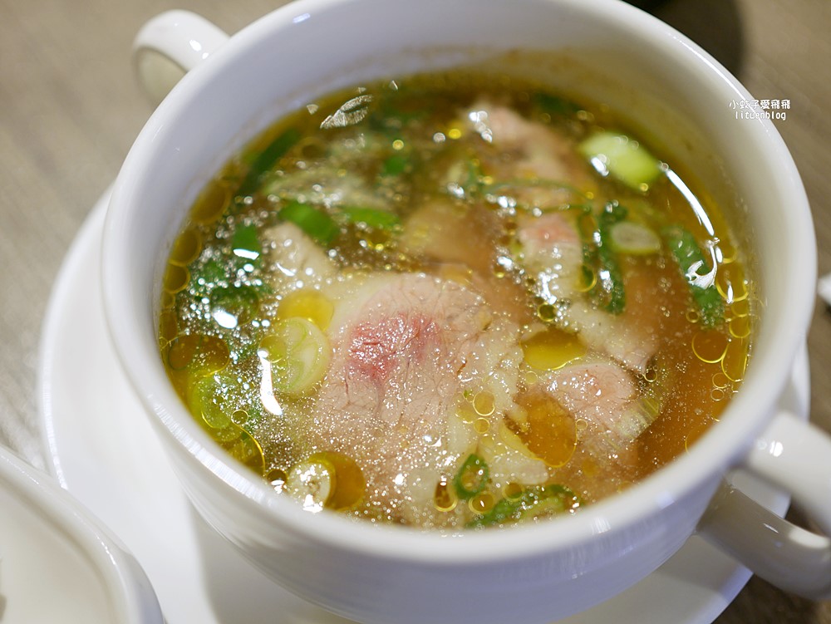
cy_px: 312
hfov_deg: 38.2
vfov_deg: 29.1
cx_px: 416
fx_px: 1201
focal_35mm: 50
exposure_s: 1/80
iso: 200
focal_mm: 25
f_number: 1.8
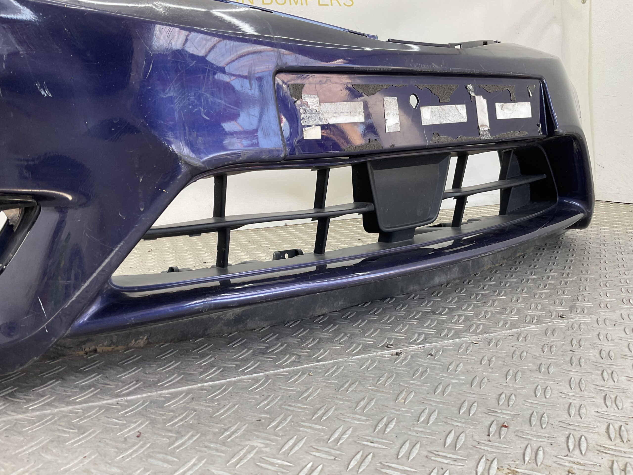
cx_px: 316
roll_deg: +1.6
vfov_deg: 48.2
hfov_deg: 61.7
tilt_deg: -10.0
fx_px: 530
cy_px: 238
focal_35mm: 29
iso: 40
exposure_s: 1/120
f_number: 1.8
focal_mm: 3
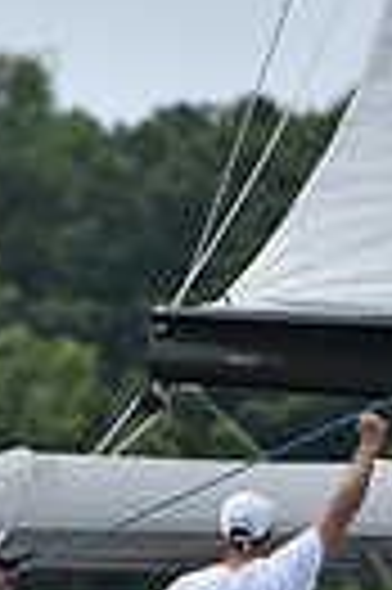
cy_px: 712
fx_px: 14492
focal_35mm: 885
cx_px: 295
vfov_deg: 2.3
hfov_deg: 1.5
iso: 320
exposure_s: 1/3200
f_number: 4.5
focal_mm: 200
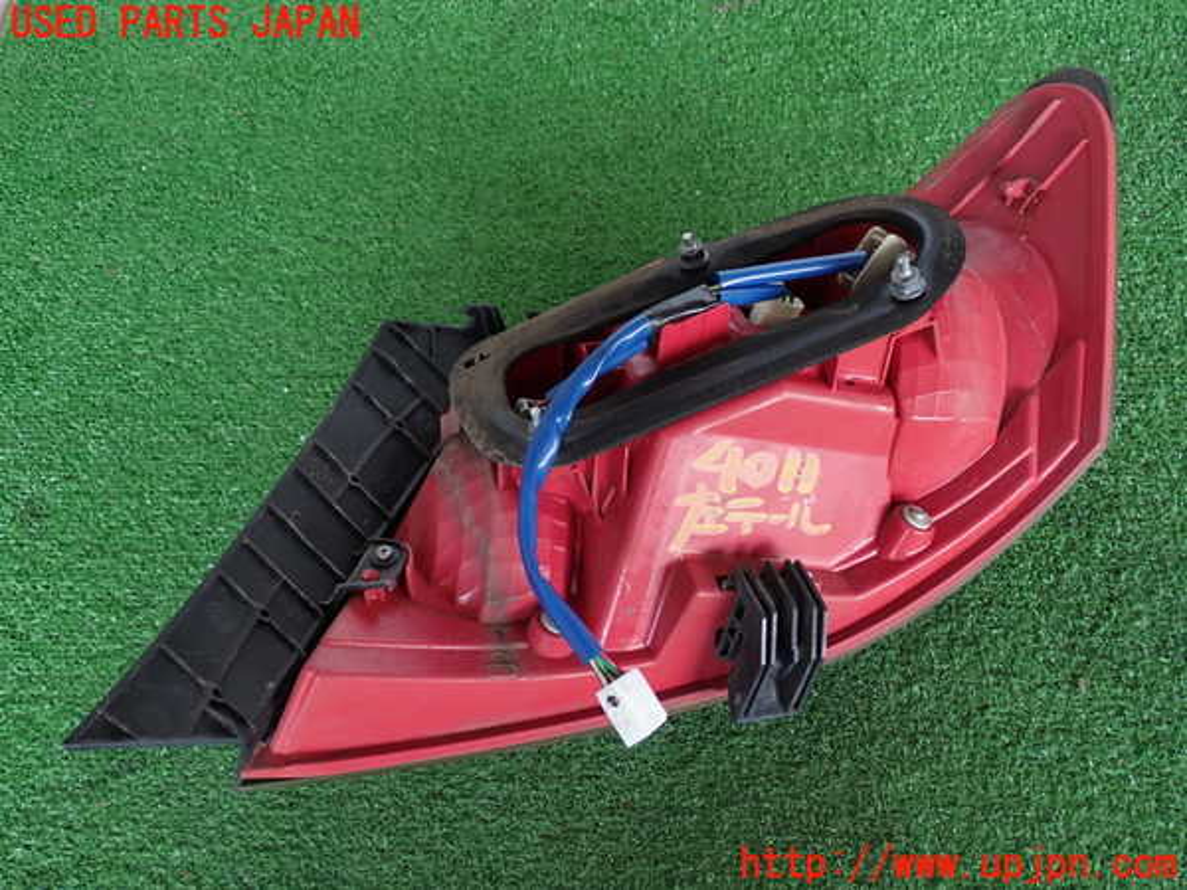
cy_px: 445
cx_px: 594
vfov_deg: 39.7
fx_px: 1234
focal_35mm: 36
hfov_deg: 51.4
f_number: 2.5
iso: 200
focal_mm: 6.37
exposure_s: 1/80
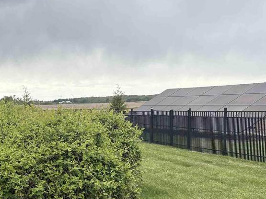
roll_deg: +1.7
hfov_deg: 31.4
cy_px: 164
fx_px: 461
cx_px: 53
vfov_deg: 24.0
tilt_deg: -7.9
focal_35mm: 60
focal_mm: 5.96
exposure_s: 1/1420
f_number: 1.6
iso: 50
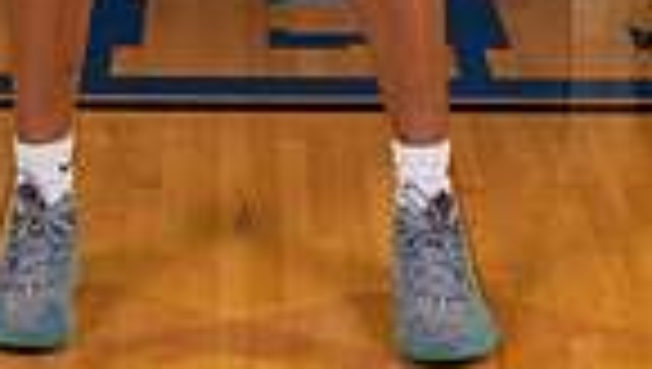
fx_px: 2804
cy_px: -526
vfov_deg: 7.1
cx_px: 261
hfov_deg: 13.3
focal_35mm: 162
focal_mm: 50
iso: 320
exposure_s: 1/320
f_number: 7.1
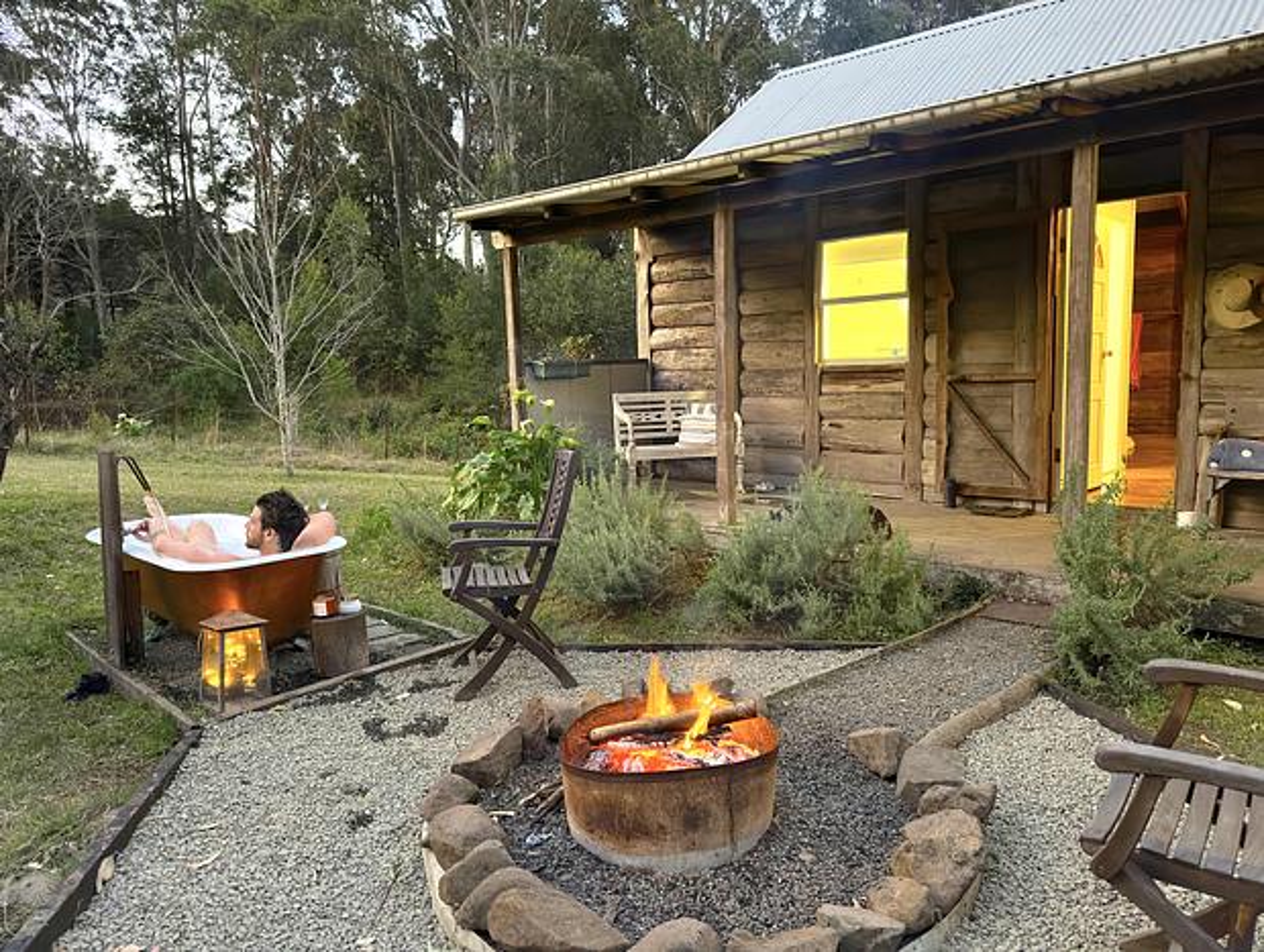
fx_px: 878
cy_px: 476
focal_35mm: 24
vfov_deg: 56.9
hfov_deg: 71.5
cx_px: 632
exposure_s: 1/25
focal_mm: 6.86
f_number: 1.78
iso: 1000
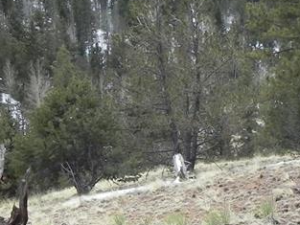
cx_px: 137
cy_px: 154
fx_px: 737
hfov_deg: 23.0
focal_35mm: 85
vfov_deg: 17.3
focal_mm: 4.6
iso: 160
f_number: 6.3
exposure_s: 1/328
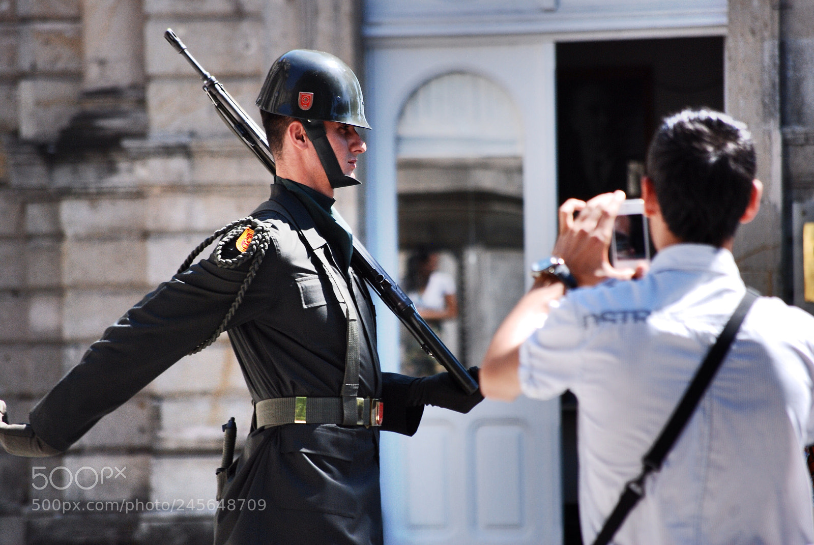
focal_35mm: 300
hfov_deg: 6.9
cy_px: 272
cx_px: 407
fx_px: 6791
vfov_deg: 4.6
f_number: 5.6
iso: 400
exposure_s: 1/500
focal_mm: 200
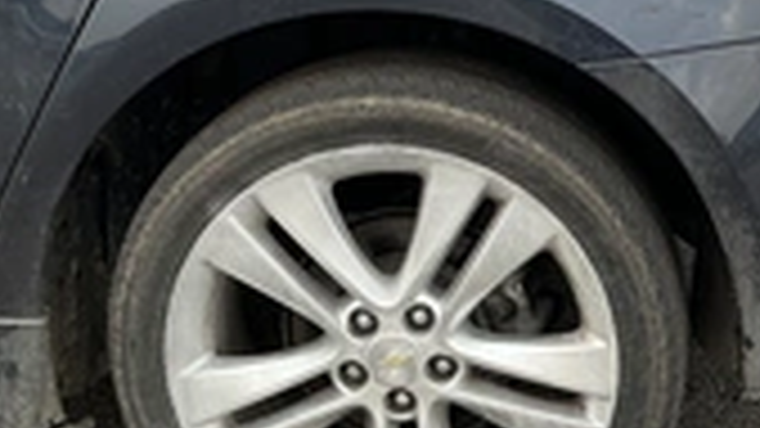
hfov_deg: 28.6
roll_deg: -0.4
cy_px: 122
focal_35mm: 72
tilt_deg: -15.0
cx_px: 634
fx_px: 1451
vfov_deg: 16.7
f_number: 1.8
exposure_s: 1/151
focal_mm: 3
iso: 20
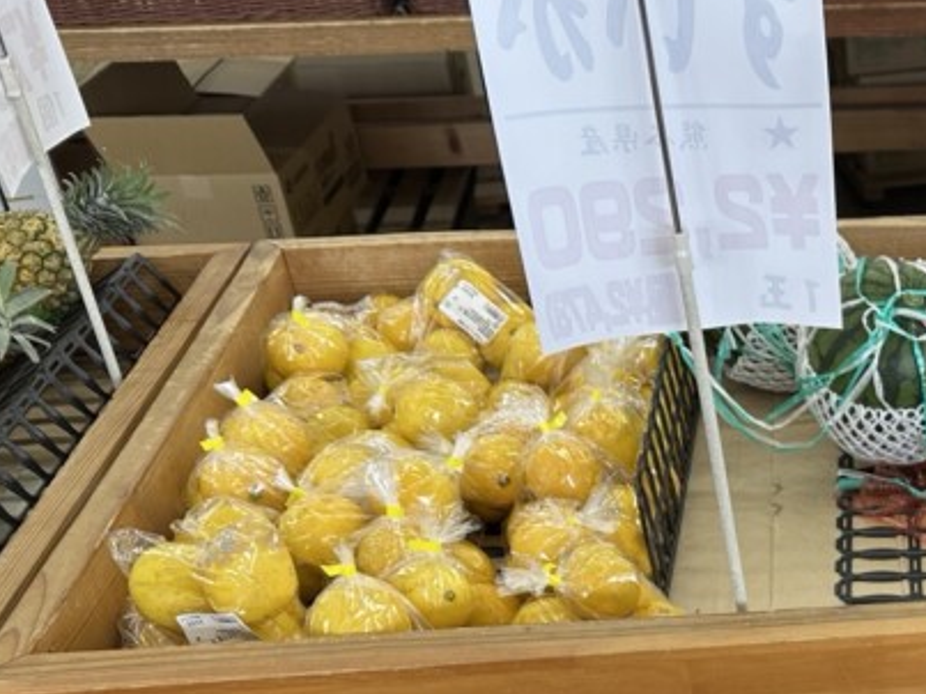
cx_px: 1096
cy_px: 699
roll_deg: -1.0
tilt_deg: -37.6
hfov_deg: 27.9
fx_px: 1631
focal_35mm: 61
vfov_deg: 23.0
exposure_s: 1/120
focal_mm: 6.86
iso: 80
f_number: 1.78
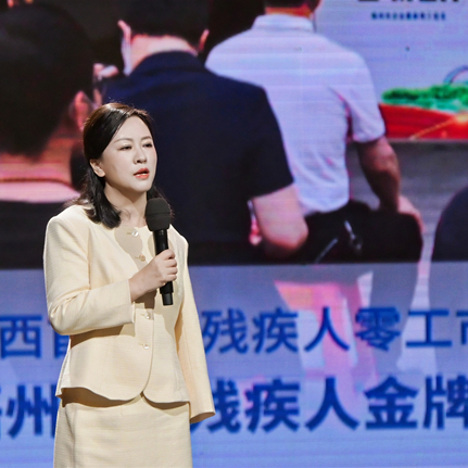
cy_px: 234
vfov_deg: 5.4
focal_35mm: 327
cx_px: 138
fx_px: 5002
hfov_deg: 5.4
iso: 2000
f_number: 6.3
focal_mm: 170
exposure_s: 1/200
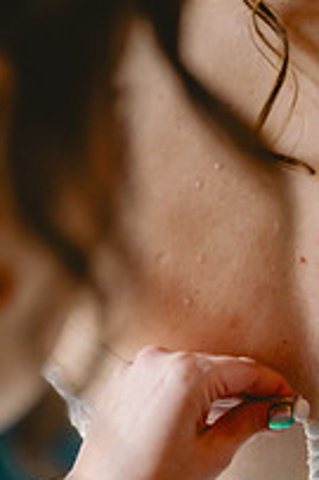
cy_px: 456
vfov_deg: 17.8
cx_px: 305
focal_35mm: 113
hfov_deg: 12.0
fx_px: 1504
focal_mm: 51
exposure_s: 1/800
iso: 3200
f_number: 3.5
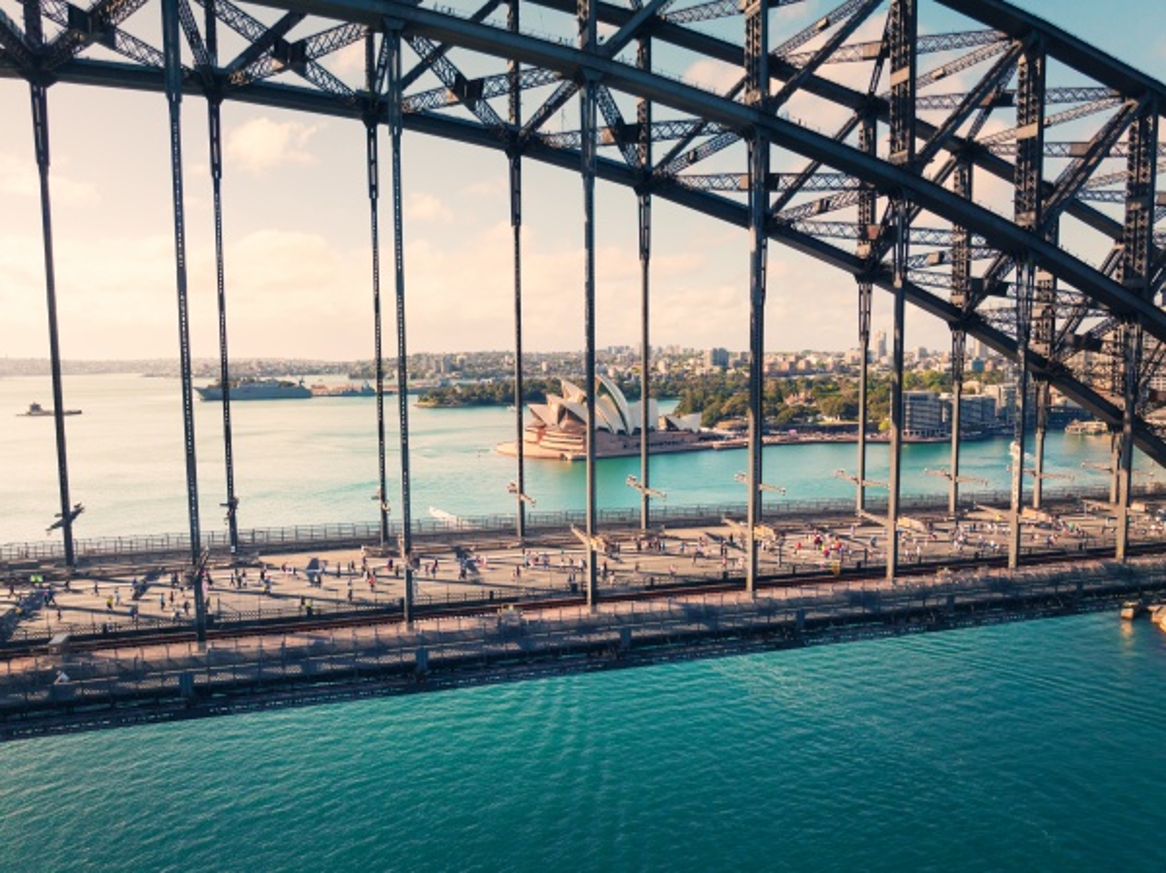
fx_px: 808
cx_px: 583
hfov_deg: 71.6
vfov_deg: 56.7
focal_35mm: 24
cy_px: 436
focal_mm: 12.29
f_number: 2.8
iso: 100
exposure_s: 1/320
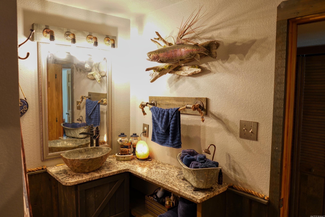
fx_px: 253
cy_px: 108
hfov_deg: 65.4
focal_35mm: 28
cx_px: 156
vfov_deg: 46.4
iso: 320
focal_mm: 25
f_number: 2
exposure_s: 1/20
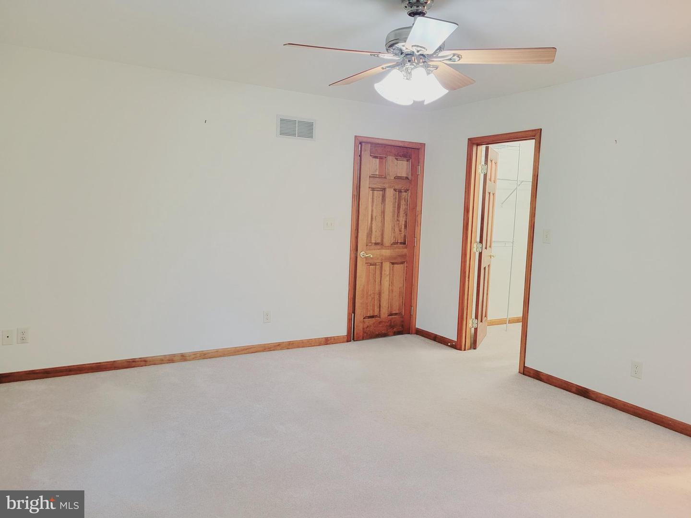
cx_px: 346
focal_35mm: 26
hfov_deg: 67.3
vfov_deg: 53.1
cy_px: 259
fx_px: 519
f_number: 1.8
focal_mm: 5.4
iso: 200
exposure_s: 1/60
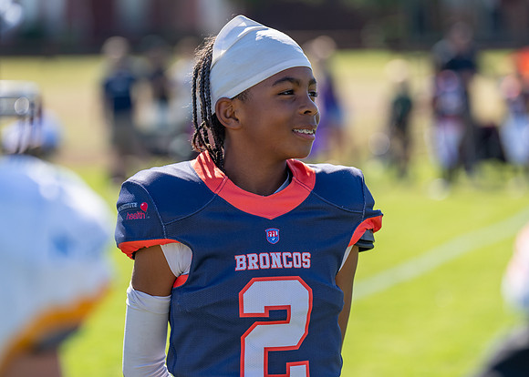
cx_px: 260
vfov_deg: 9.0
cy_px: 162
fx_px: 2400
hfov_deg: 12.6
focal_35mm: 160
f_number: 2.8
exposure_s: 1/1250
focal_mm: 122
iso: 100
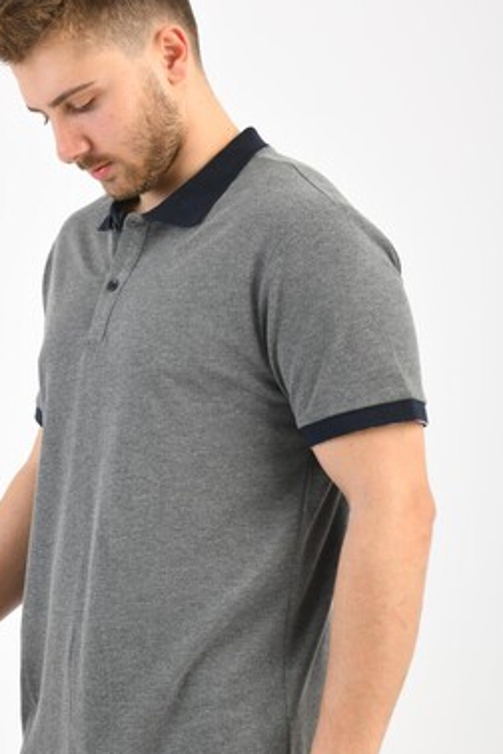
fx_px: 2096
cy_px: 393
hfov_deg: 13.7
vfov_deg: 20.4
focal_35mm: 100
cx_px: 150
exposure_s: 1/160
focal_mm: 70
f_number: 7.1
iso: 100
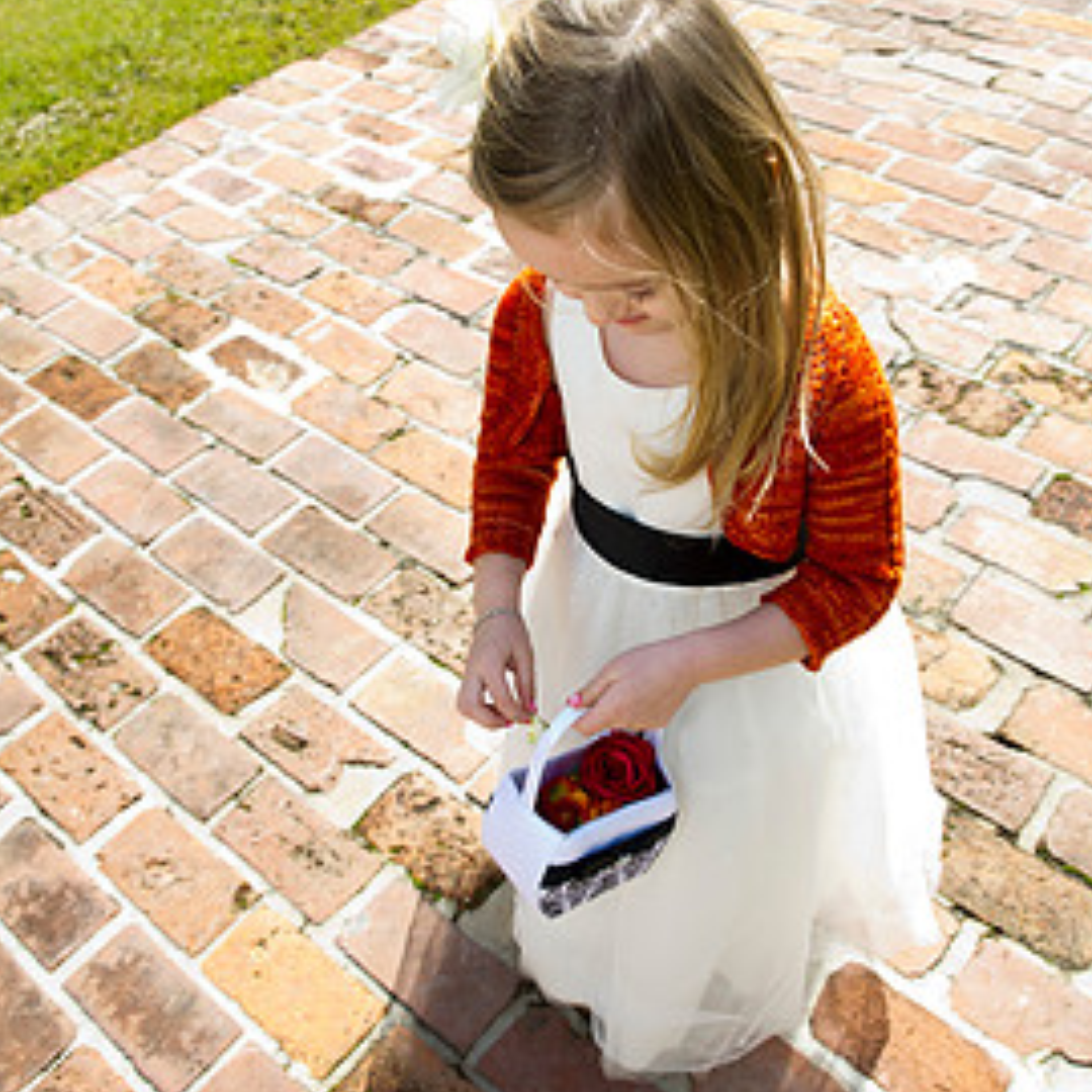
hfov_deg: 48.4
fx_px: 1213
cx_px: 593
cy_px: 526
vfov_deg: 48.4
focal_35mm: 34
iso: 100
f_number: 5.6
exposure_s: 1/200
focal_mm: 24
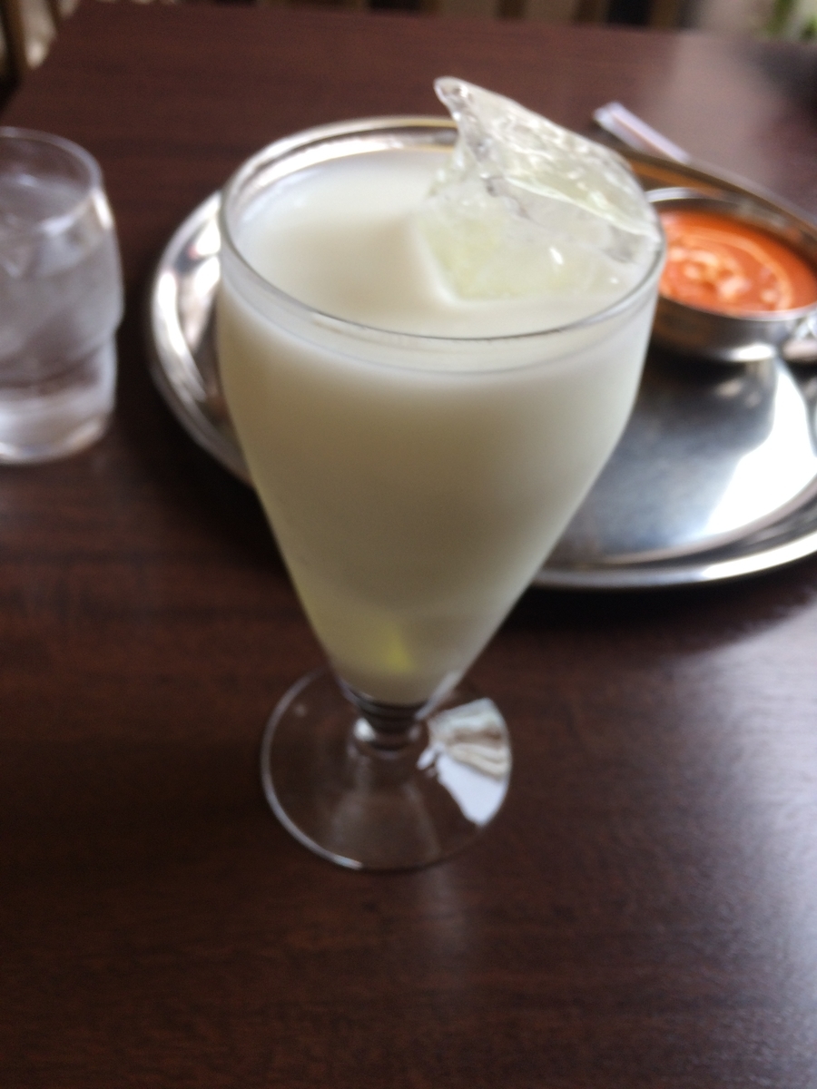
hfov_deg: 48.2
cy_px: 544
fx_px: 913
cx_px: 408
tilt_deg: -47.9
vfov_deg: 61.7
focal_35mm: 29
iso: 50
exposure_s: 1/60
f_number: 2.2
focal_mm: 4.15
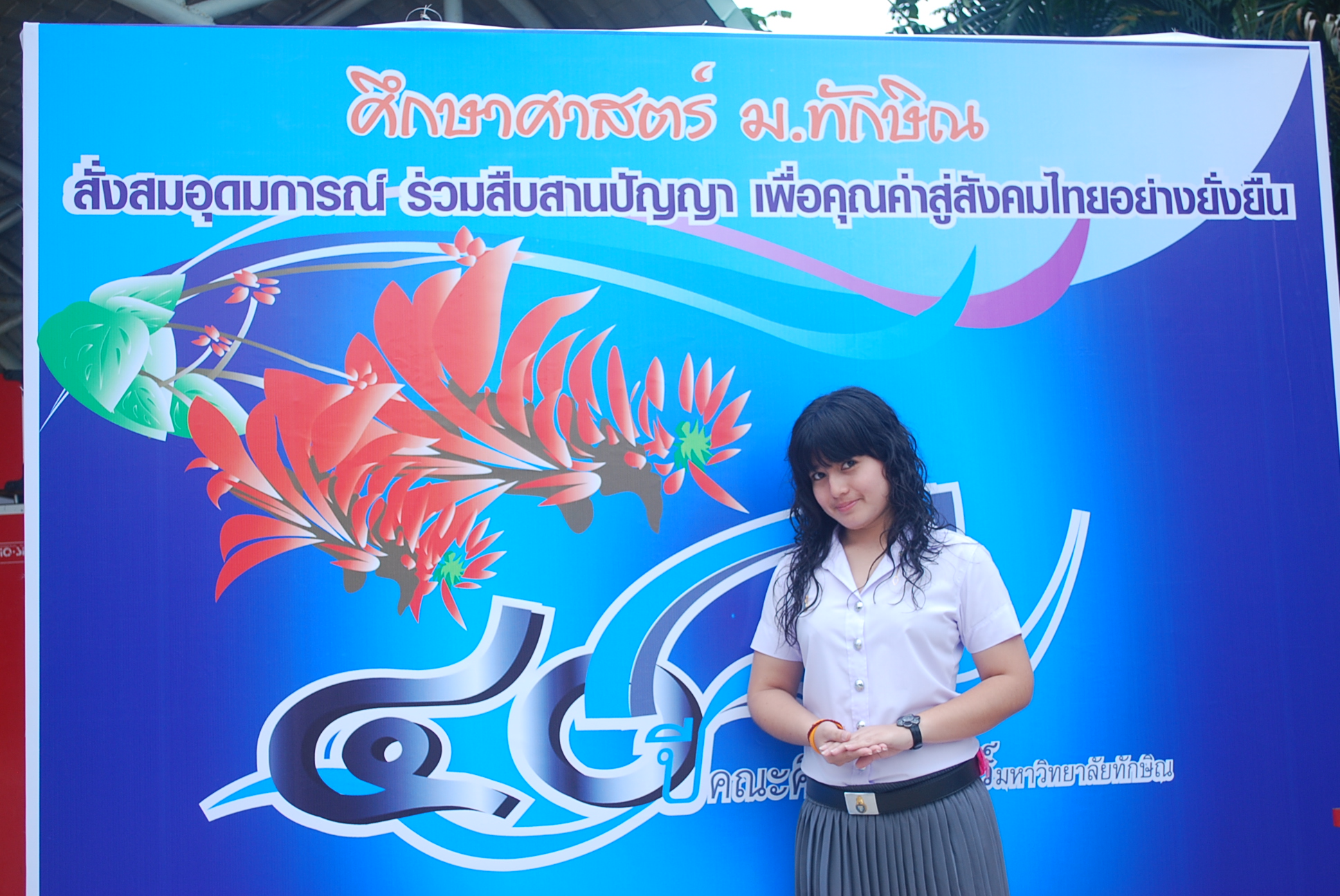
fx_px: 1901
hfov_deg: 38.8
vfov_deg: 26.6
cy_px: 448
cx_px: 670
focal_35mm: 51
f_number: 5
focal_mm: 34
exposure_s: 1/25
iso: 200
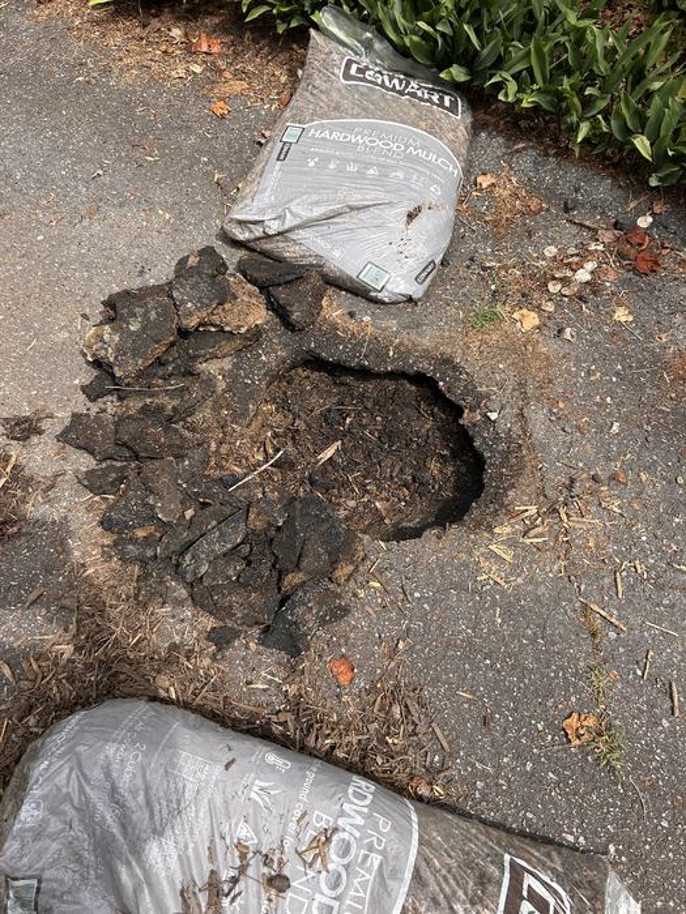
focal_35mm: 26
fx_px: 687
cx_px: 343
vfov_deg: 67.3
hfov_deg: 53.1
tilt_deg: -56.9
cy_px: 457
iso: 50
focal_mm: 5.7
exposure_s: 1/1038
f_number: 1.5
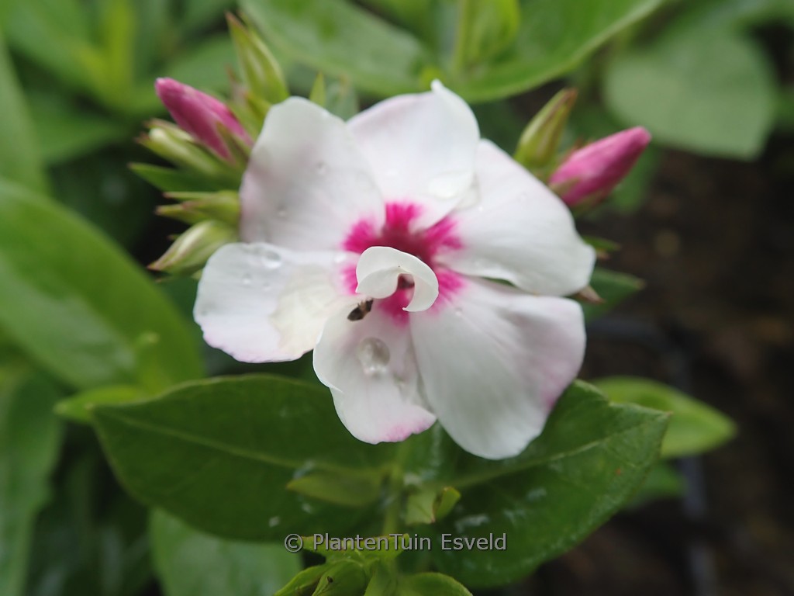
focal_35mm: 30
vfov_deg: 46.8
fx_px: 688
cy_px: 298
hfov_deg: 60.0
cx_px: 397
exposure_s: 1/320
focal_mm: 5.5
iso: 100
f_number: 3.2
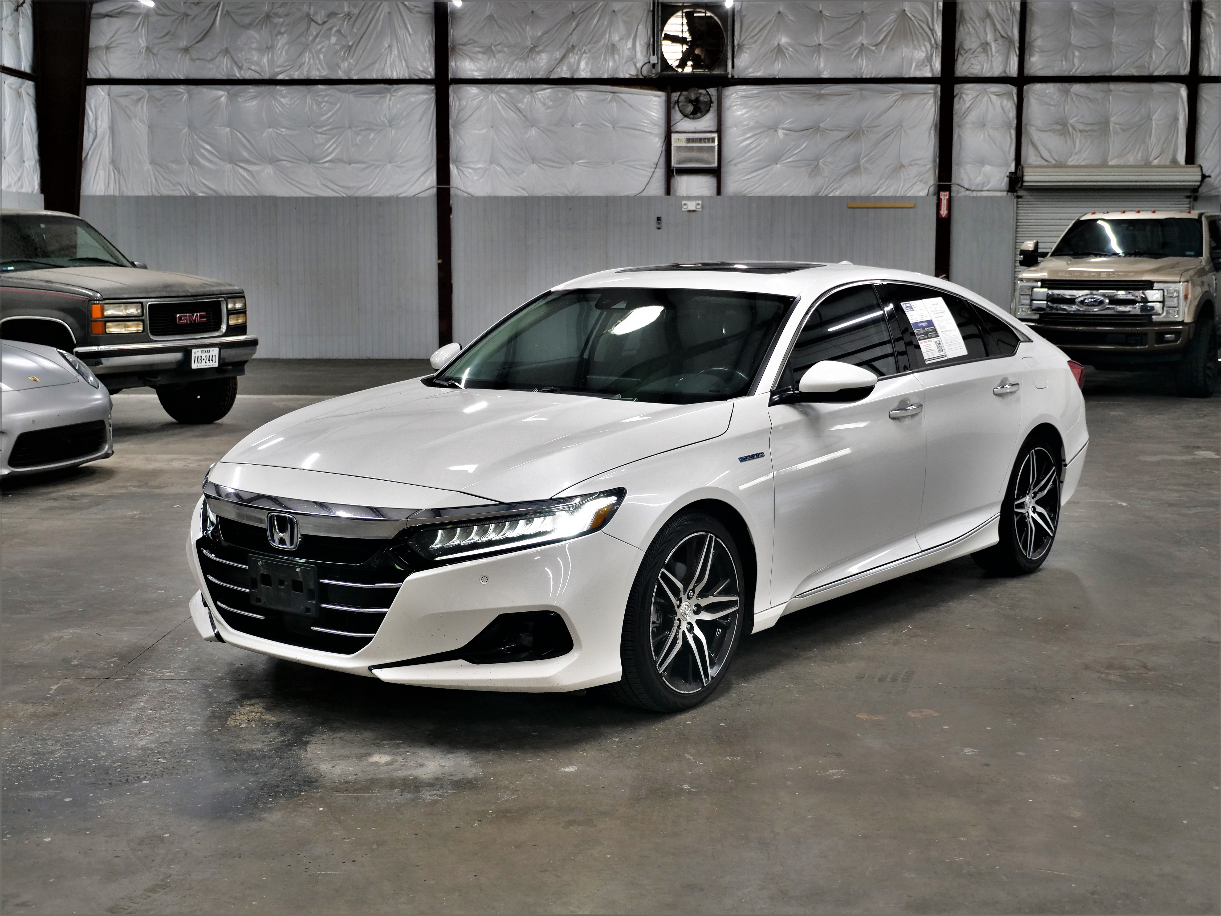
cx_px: 610
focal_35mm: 46
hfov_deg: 41.2
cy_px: 458
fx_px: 1623
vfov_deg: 31.5
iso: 250
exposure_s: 1/60
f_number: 2.8
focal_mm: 23
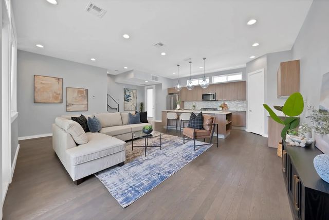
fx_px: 110
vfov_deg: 90.1
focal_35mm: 12
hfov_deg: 112.6
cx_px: 164
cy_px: 110
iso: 640
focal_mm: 12
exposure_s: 1/6
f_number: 9
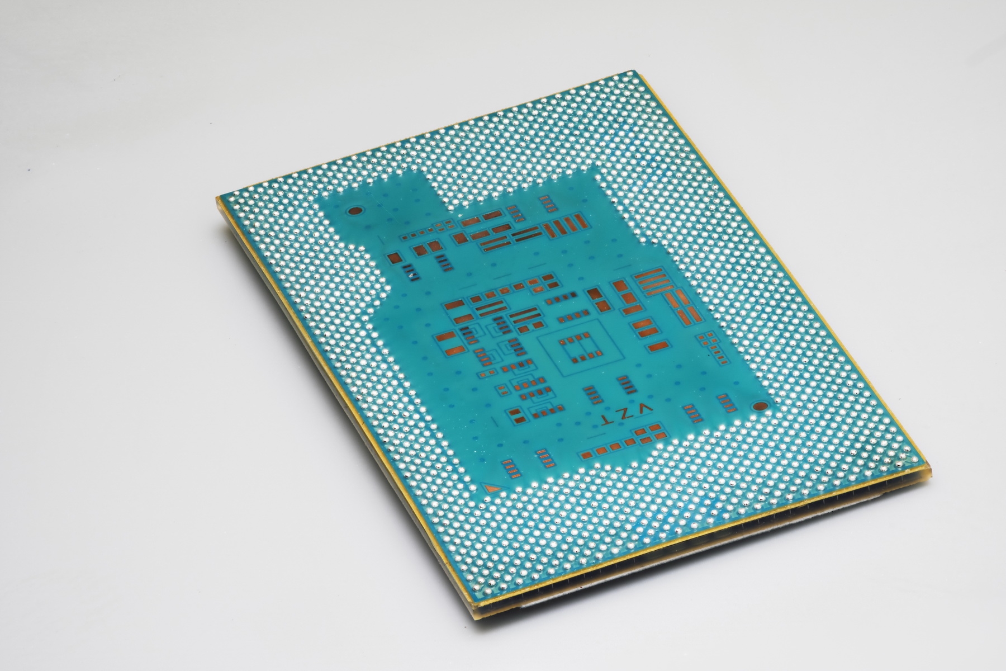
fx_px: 2934
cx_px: 503
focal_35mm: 105
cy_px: 336
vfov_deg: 13.0
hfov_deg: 19.5
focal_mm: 105
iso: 160
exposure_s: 1/100
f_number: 5.6
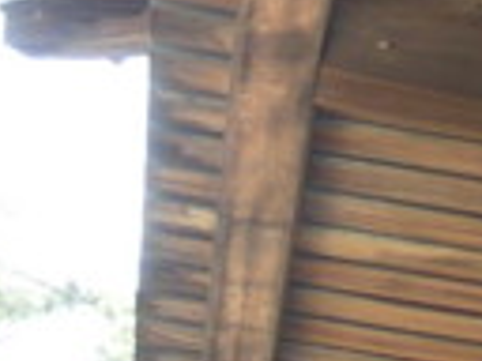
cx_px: 1277
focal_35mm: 218
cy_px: -406
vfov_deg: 6.6
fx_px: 3035
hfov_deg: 8.1
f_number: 2.8
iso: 59
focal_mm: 5.7
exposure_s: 1/60
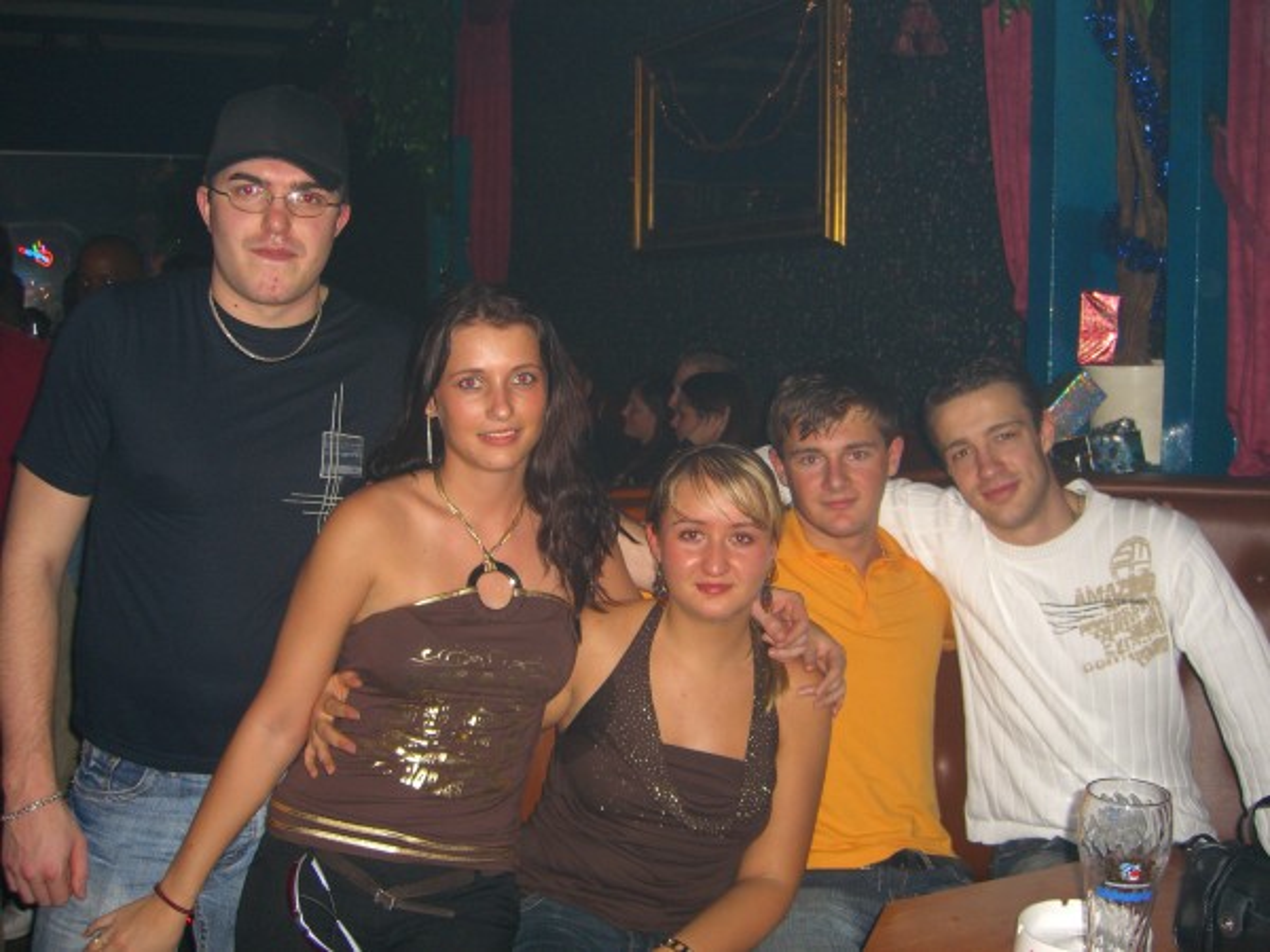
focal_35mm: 38
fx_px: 1394
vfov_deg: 37.7
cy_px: 476
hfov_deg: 49.0
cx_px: 635
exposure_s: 1/60
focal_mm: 7.9
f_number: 2.8
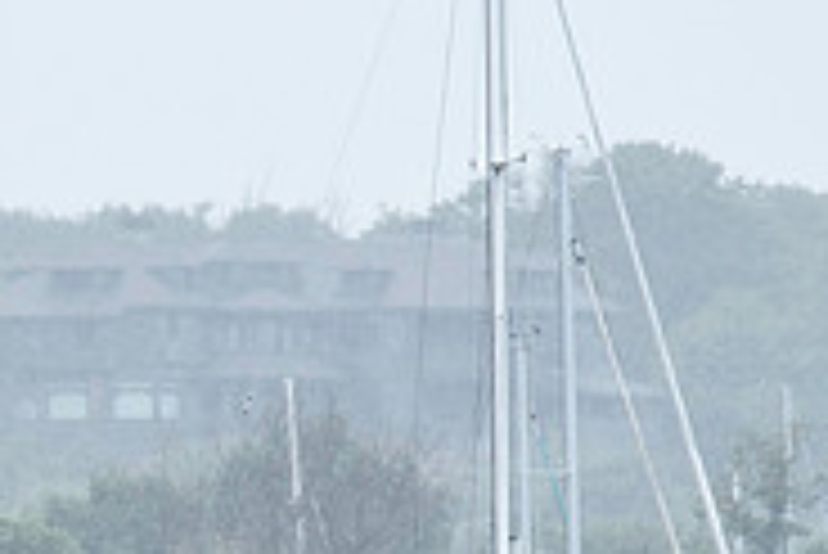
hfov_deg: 1.4
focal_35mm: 1446
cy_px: 781
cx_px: -99
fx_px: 33283
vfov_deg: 1.0
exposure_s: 1/1000
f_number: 5.6
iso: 500
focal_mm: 300
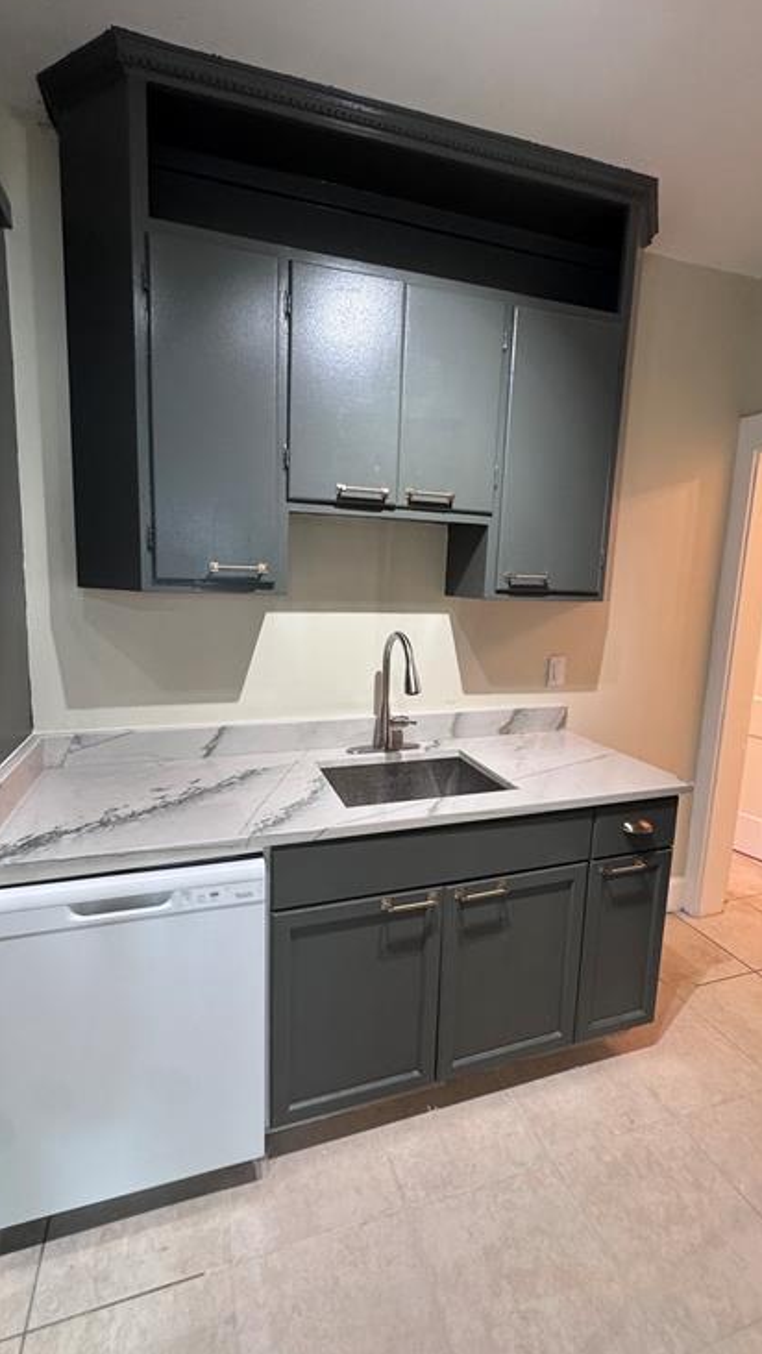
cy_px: 660
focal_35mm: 16
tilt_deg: -7.8
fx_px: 574
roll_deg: -2.2
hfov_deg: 67.1
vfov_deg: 99.3
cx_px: 366
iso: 250
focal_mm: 2.22
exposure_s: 1/60
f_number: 2.2
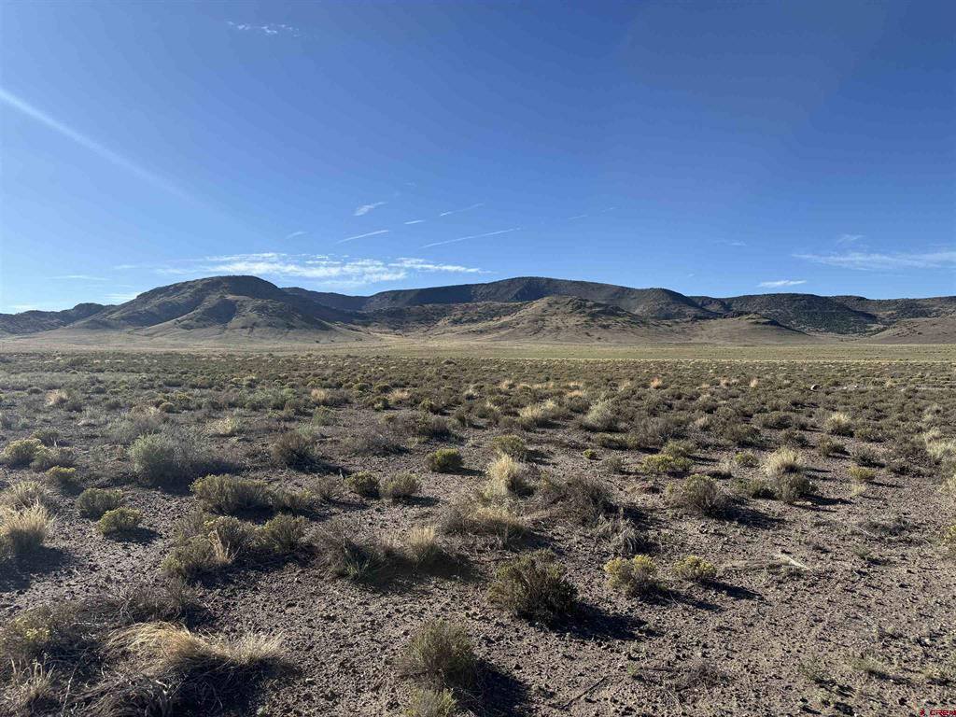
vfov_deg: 56.8
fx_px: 663
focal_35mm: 24
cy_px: 358
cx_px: 478
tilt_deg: +0.1
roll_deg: +0.2
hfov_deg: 71.6
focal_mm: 6.76
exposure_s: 1/4975
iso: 80
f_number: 1.78
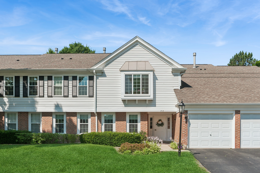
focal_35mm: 29
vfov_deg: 44.9
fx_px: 209
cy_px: 86
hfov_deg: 63.7
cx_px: 130
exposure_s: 1/1600
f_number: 8
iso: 400
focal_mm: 29
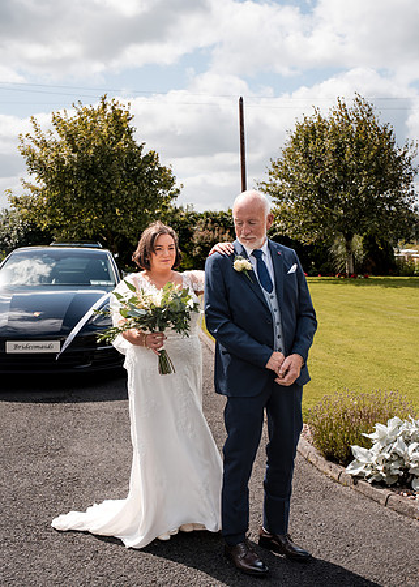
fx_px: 734
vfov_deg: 43.6
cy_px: 273
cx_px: 205
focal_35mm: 44
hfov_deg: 31.9
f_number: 2.8
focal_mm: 28
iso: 100
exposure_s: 1/2500
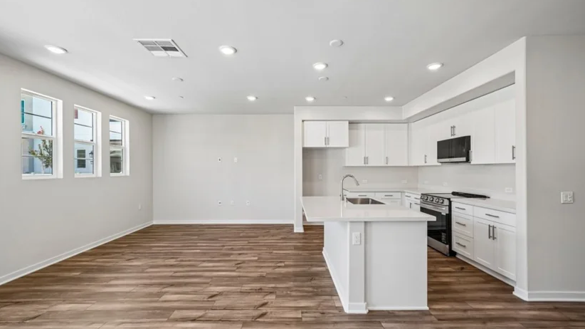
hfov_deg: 103.0
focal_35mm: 15
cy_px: 167
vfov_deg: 70.5
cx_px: 294
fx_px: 233
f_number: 7.1
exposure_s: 1/30
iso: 250
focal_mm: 14
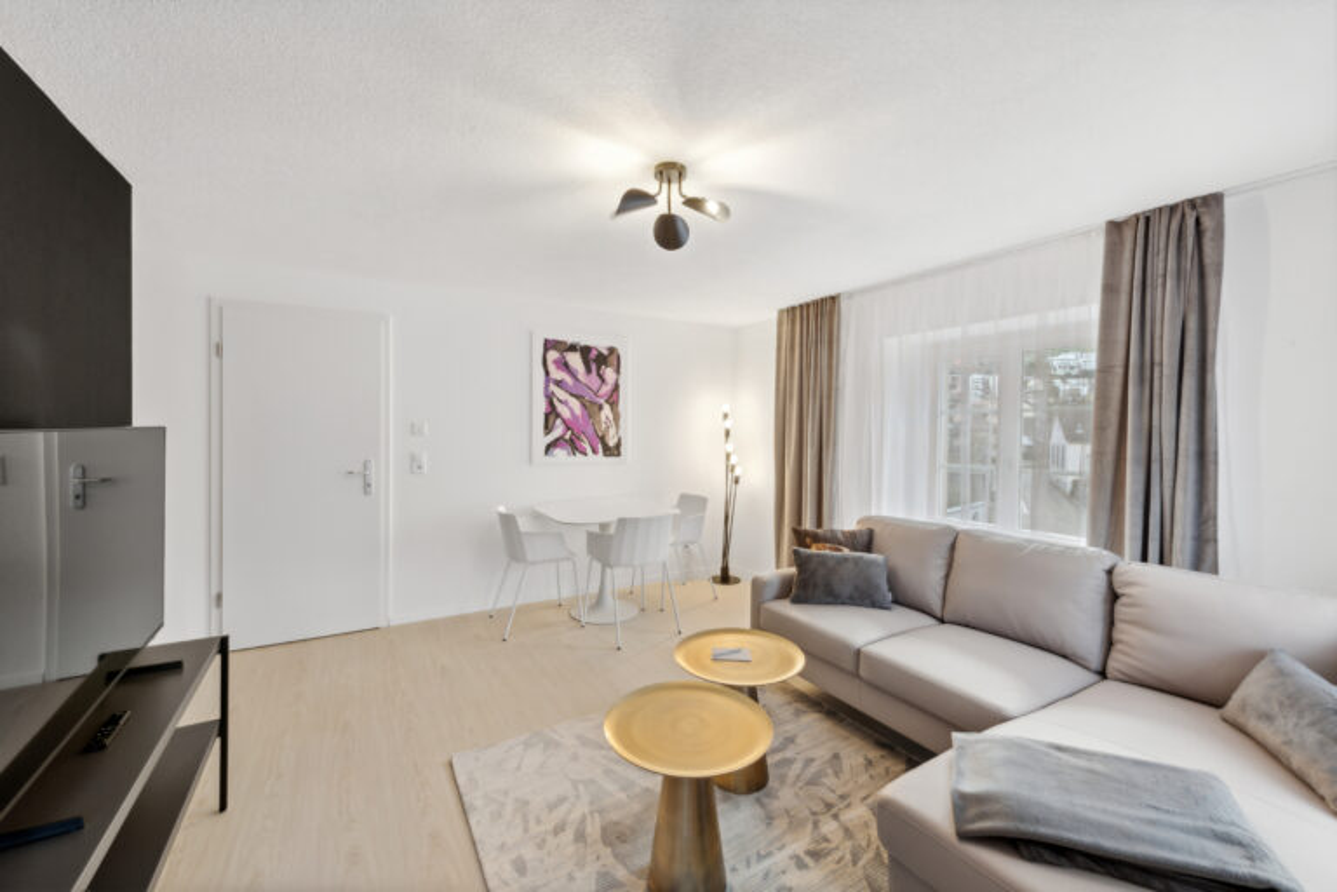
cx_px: 668
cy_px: 446
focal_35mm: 14
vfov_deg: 81.2
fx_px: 520
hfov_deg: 104.3
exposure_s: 1/4
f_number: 11
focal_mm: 14
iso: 100
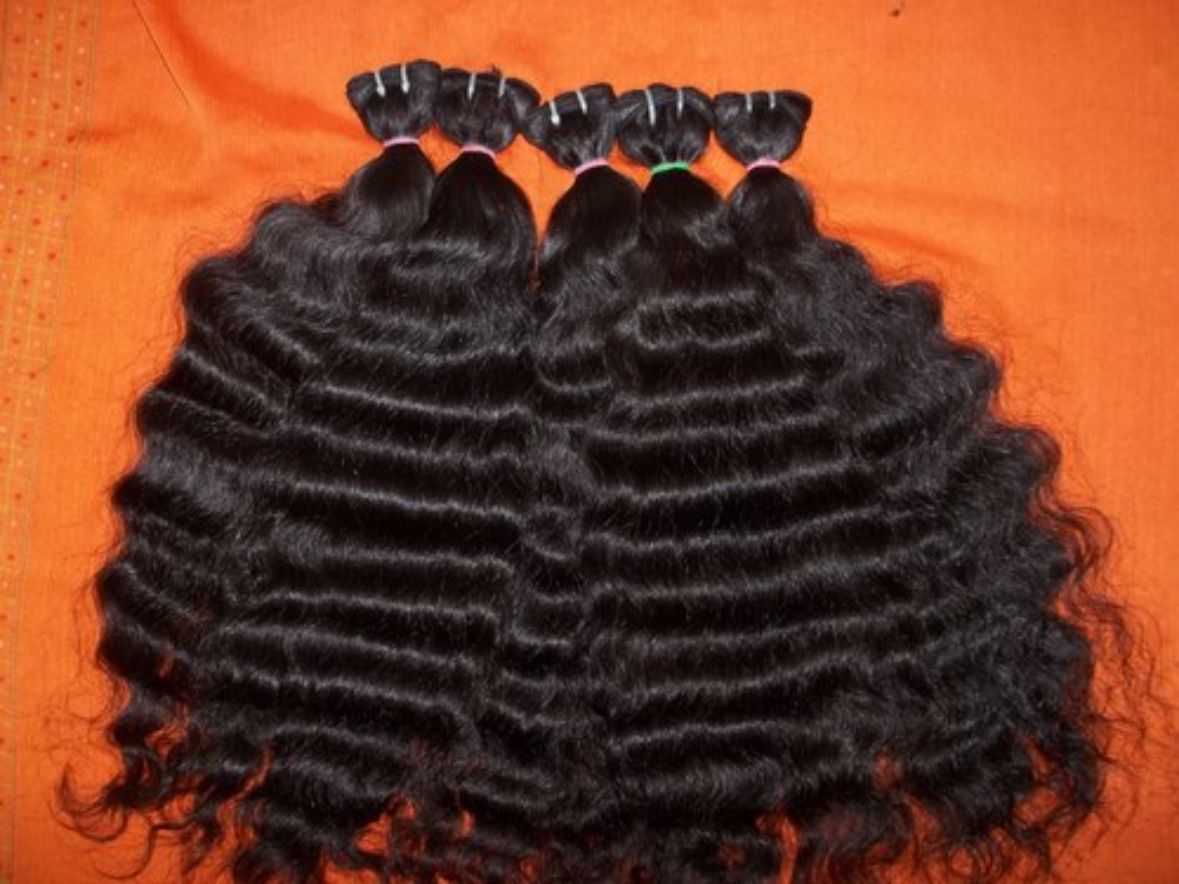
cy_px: 442
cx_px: 590
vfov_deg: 42.9
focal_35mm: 33
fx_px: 1124
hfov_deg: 55.4
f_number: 3.3
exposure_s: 1/30
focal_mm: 5.9
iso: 64
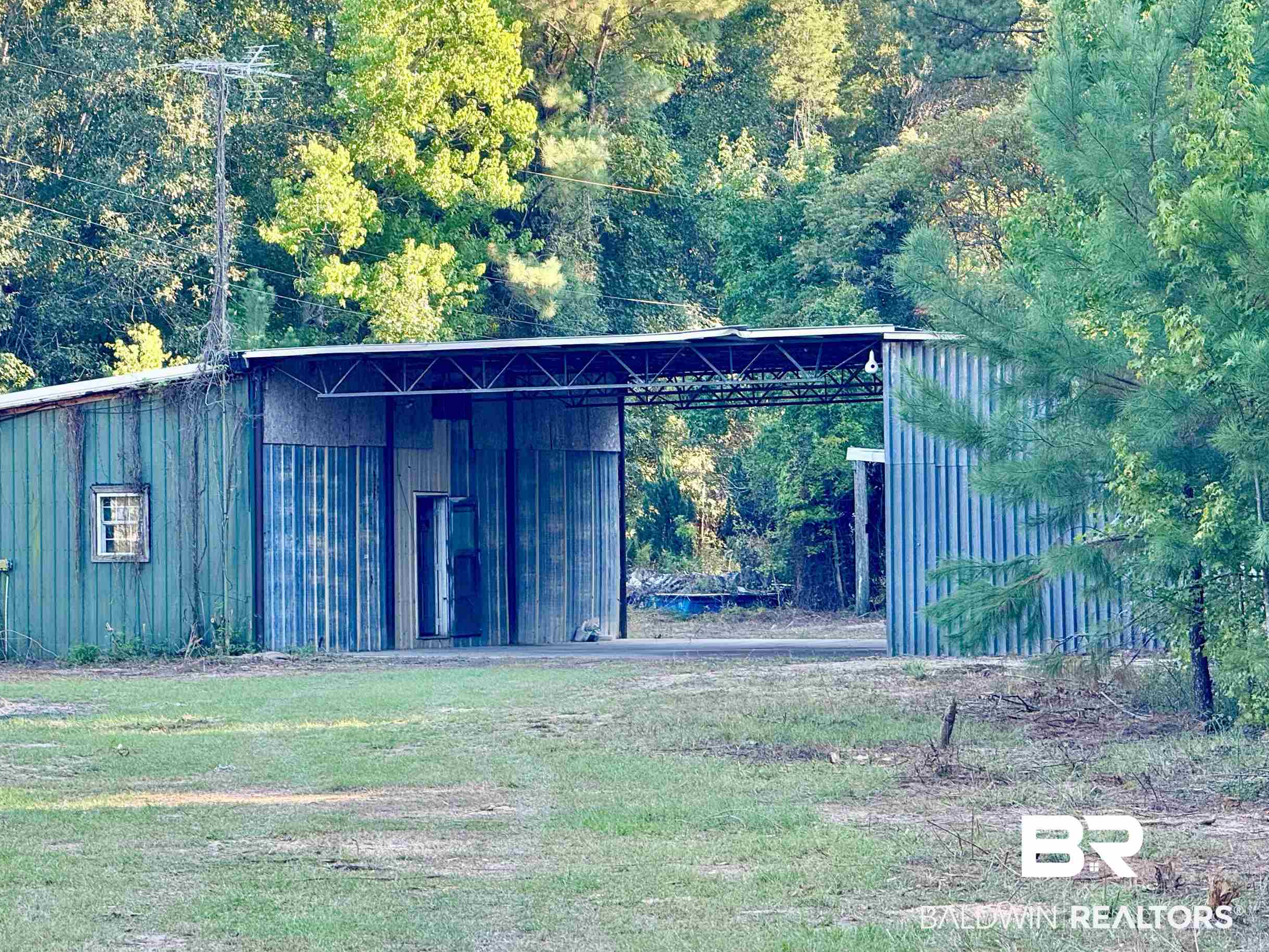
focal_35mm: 151
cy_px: 390
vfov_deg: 9.8
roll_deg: +0.5
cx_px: 483
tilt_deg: +1.1
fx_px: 5536
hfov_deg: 13.1
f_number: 2.8
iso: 64
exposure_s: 1/134
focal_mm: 15.66
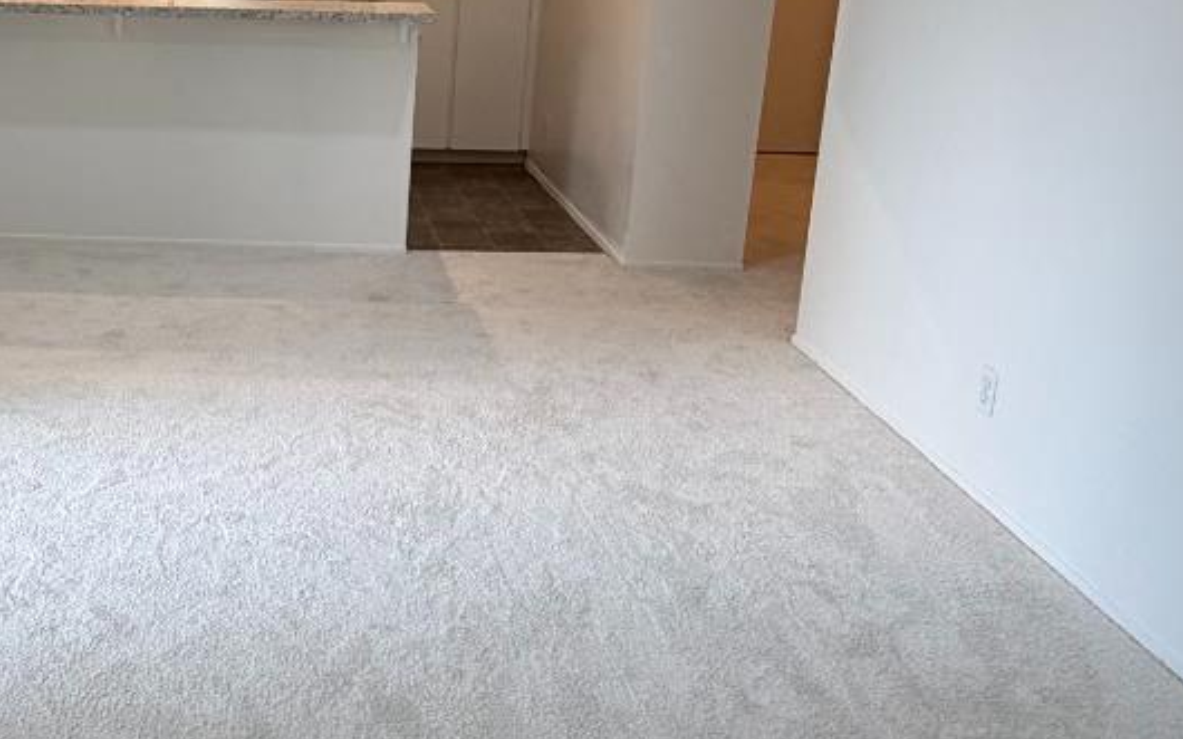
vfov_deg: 30.3
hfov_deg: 44.9
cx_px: 239
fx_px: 1354
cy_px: 244
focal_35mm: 42
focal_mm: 2.22
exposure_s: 1/120
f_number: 2.2
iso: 125
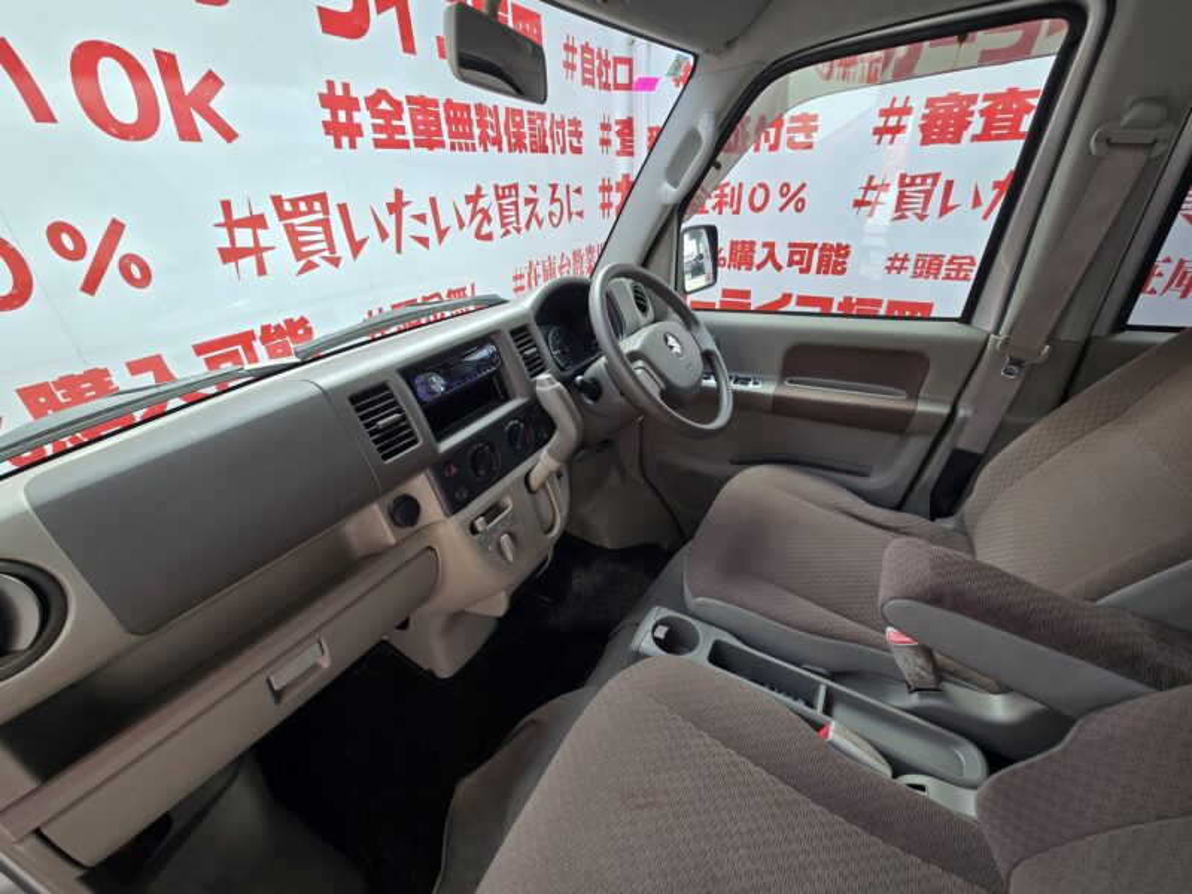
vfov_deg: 89.9
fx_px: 448
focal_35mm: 13
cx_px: 596
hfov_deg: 106.2
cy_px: 447
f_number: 2.2
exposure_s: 1/214
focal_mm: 2.2
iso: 50
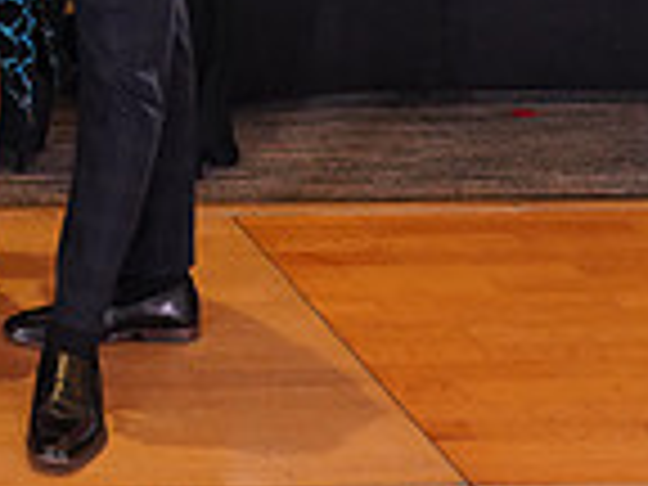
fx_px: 2246
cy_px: -376
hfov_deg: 14.6
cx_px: -486
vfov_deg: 11.5
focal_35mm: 120
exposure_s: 1/160
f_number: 4
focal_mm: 31
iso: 2000
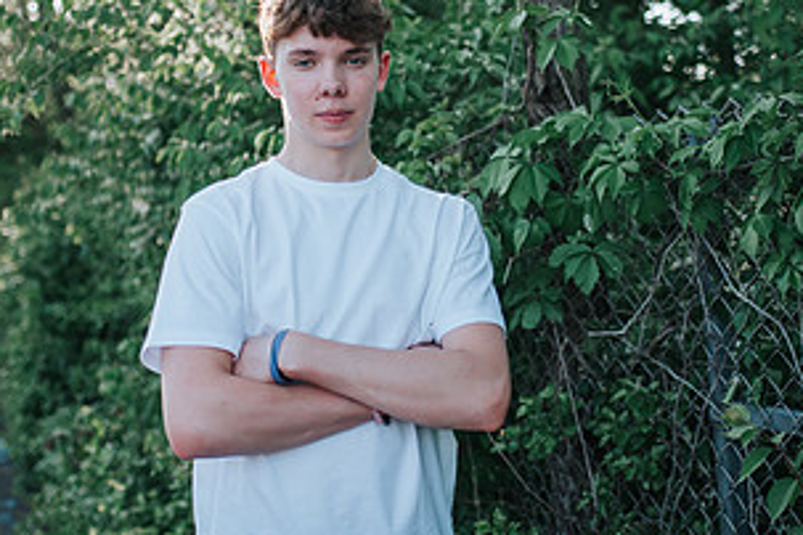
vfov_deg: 20.2
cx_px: 350
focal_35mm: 67
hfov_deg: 30.0
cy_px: 176
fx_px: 1494
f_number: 1.8
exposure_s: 1/1250
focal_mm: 35
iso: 180
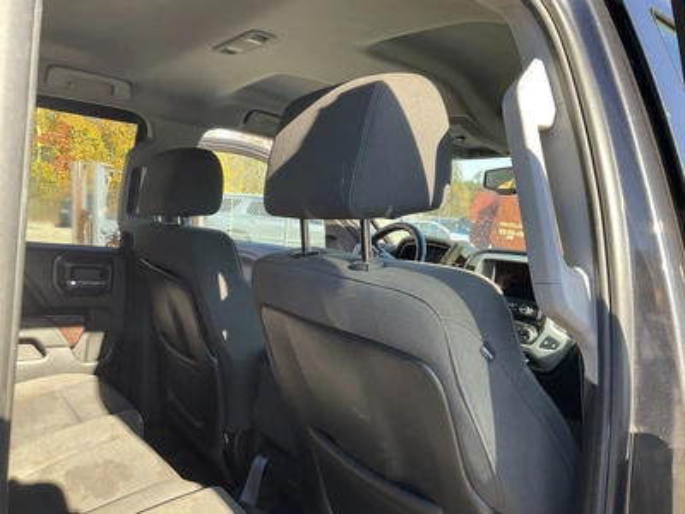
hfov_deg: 61.7
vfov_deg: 48.2
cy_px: 257
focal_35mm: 29
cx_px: 342
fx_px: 574
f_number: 1.8
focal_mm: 3
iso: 20
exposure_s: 1/122
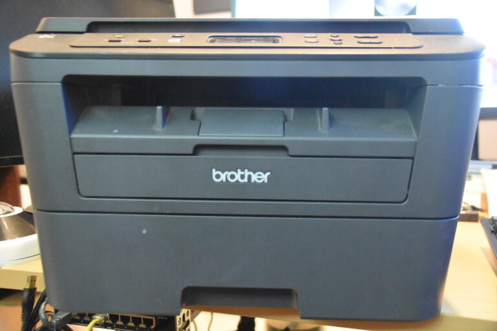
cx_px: 248
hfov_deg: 49.6
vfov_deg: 34.2
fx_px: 538
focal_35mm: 39
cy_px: 166
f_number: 3.8
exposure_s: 1/50
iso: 12800
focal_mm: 26
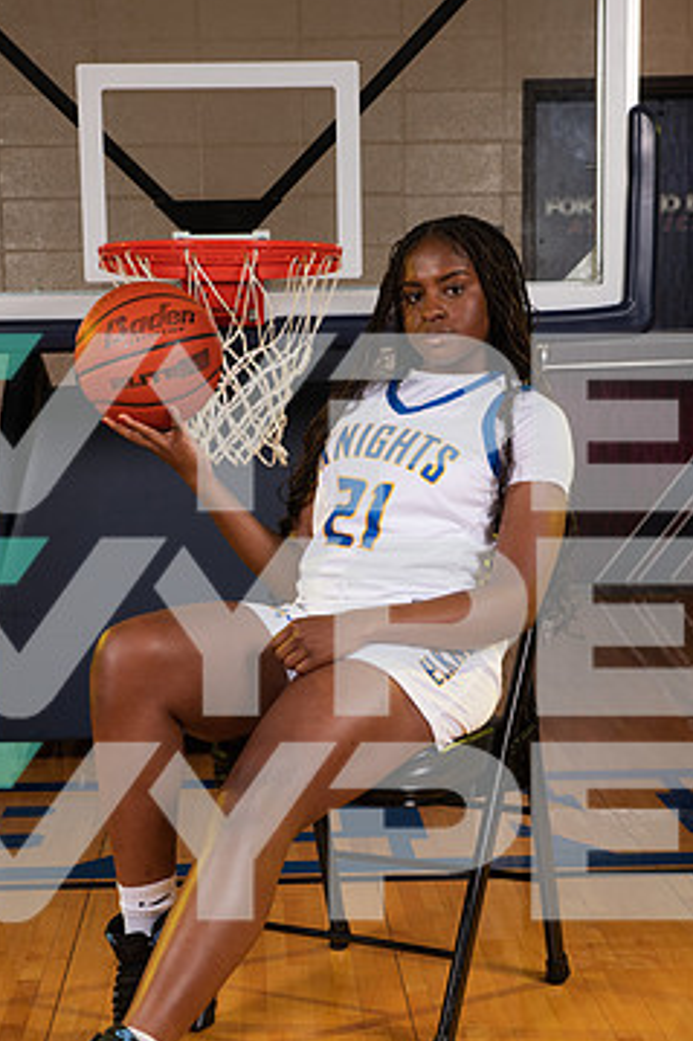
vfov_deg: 29.2
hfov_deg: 19.7
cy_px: 629
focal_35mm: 69
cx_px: 302
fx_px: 1994
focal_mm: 55
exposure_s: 1/320
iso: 320
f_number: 7.1
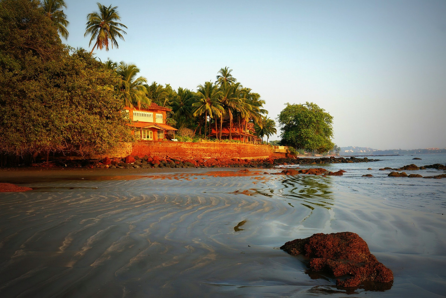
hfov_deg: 53.1
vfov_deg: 36.9
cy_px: 149
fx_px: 446
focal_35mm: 36
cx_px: 223
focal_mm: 24
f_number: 8
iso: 100
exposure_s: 1/80
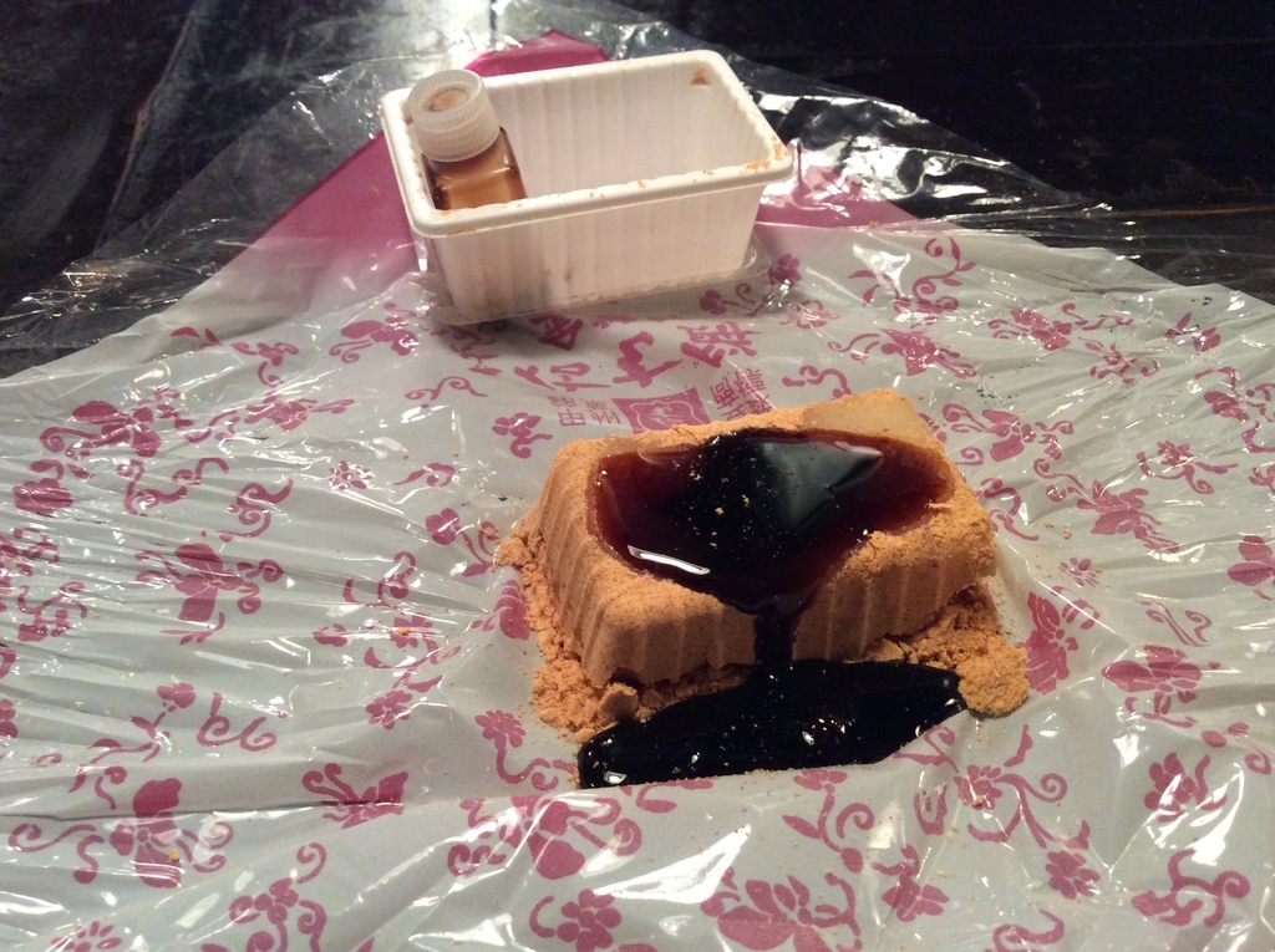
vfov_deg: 44.1
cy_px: 476
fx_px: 1177
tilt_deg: -44.6
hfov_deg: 56.9
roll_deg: -1.3
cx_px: 638
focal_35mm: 32
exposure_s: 1/24
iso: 200
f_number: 2.4
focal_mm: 3.3
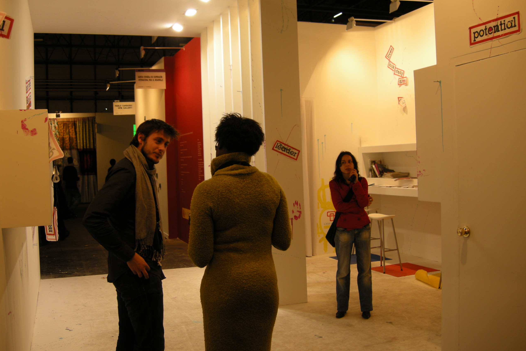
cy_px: 174
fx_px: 541
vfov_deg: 35.9
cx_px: 263
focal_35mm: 37
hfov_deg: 51.9
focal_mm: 7.5
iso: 64
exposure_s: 1/33.1
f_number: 3.8
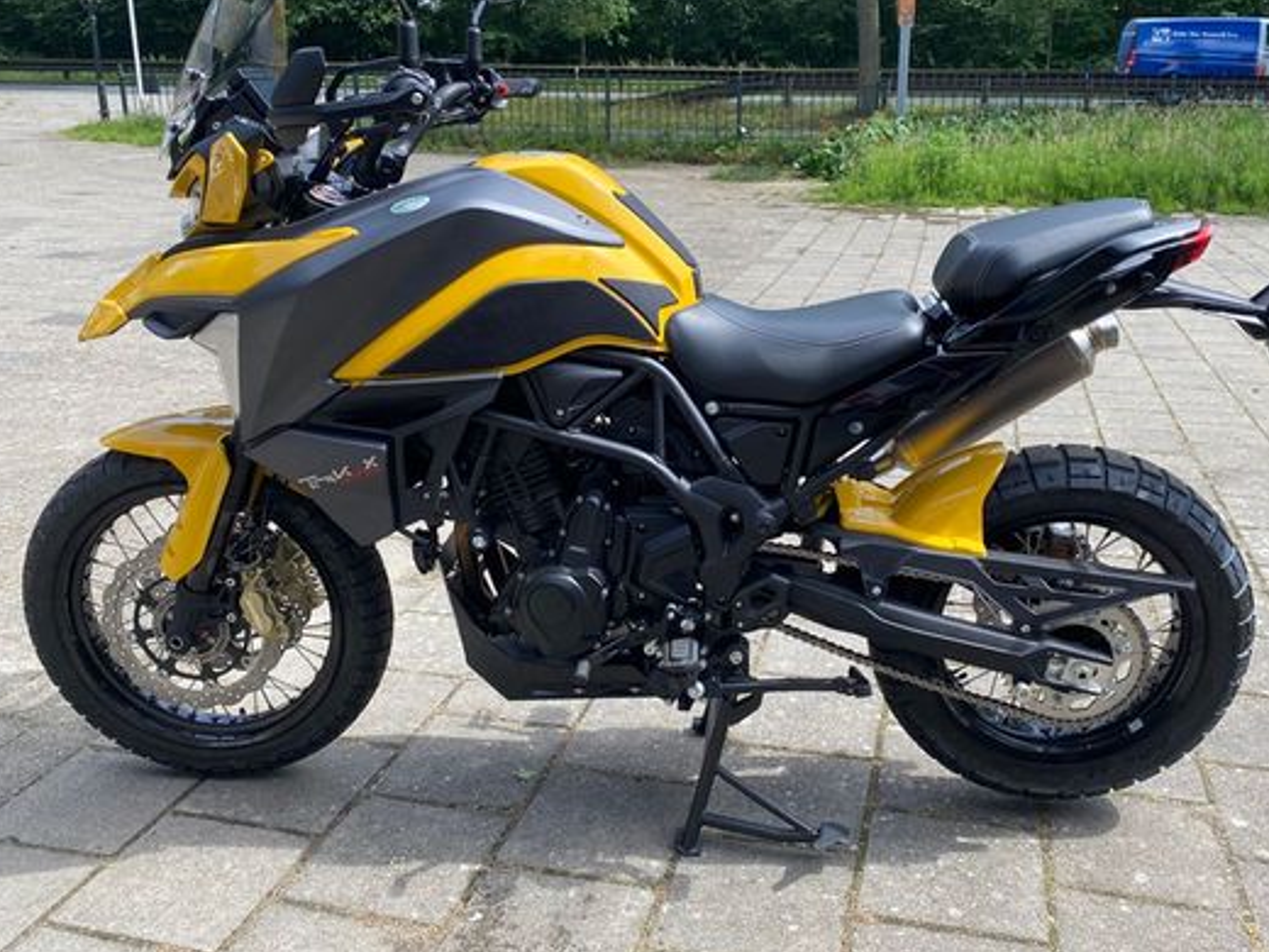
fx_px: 1173
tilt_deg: -16.6
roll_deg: -1.6
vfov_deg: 44.1
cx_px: 703
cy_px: 417
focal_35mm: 32
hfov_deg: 56.7
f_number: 1.8
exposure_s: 1/616
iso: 32
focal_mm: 4.25
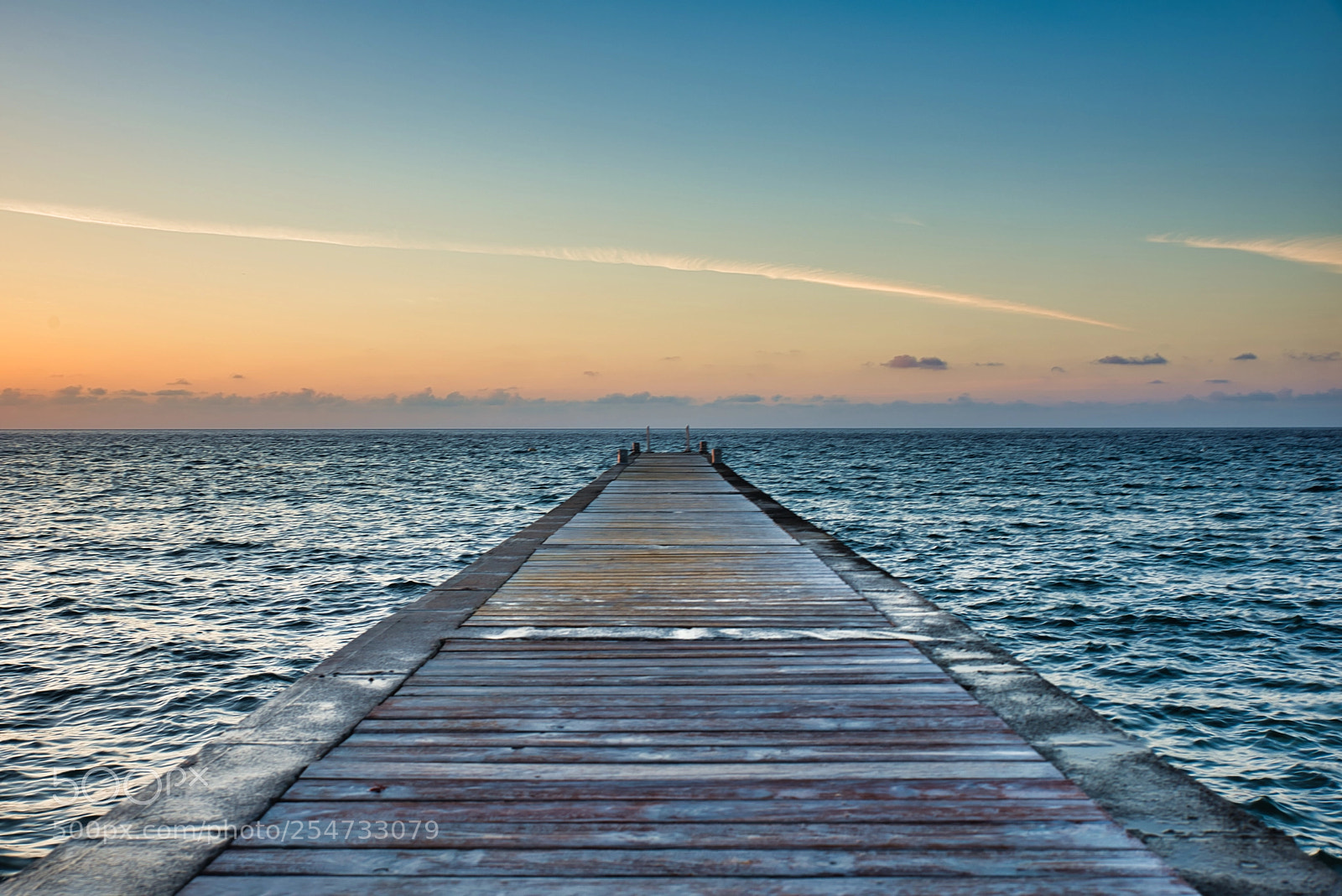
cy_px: 448
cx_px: 671
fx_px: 1492
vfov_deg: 33.4
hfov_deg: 48.4
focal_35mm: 40
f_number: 8
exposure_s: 1/30
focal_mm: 40
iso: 64
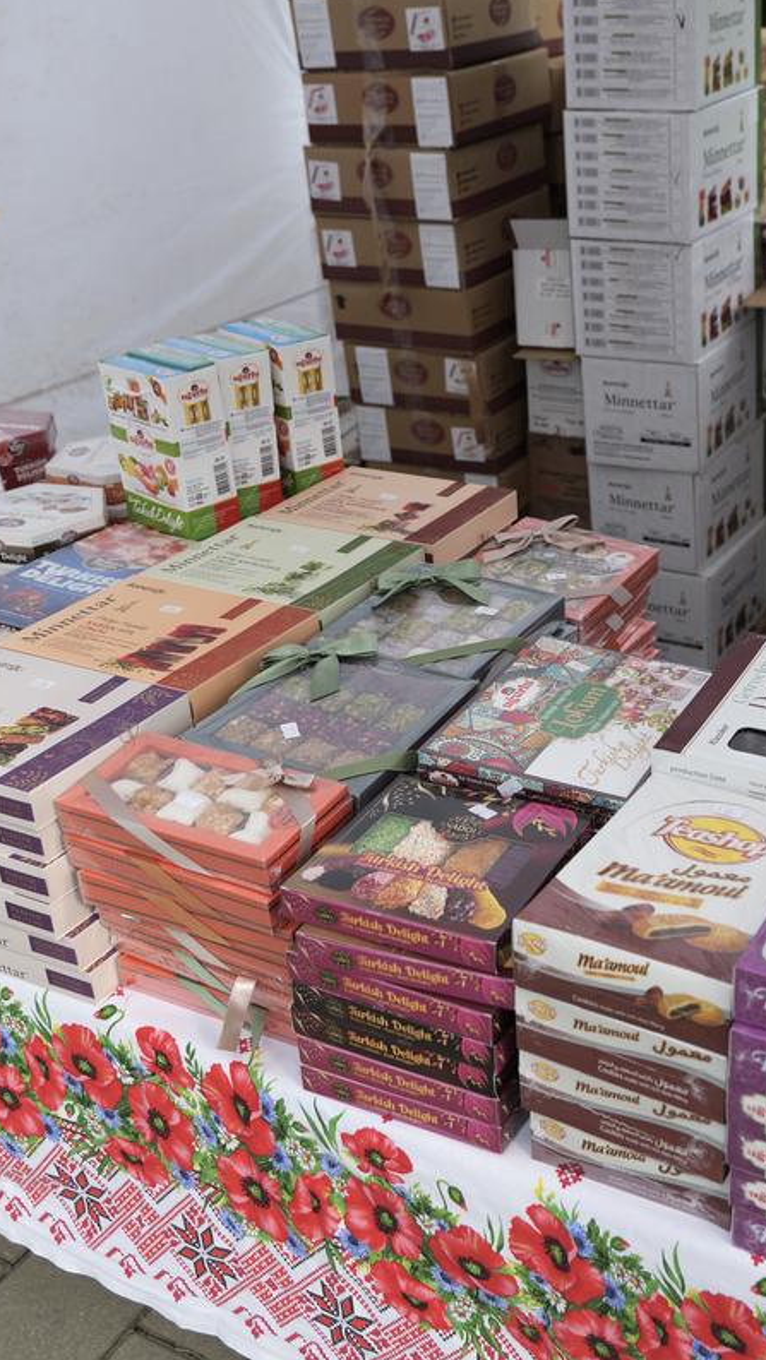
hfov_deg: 30.5
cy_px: 677
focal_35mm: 38
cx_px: 598
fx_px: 1371
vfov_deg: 52.8
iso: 160
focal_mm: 24
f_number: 4
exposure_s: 1/1000
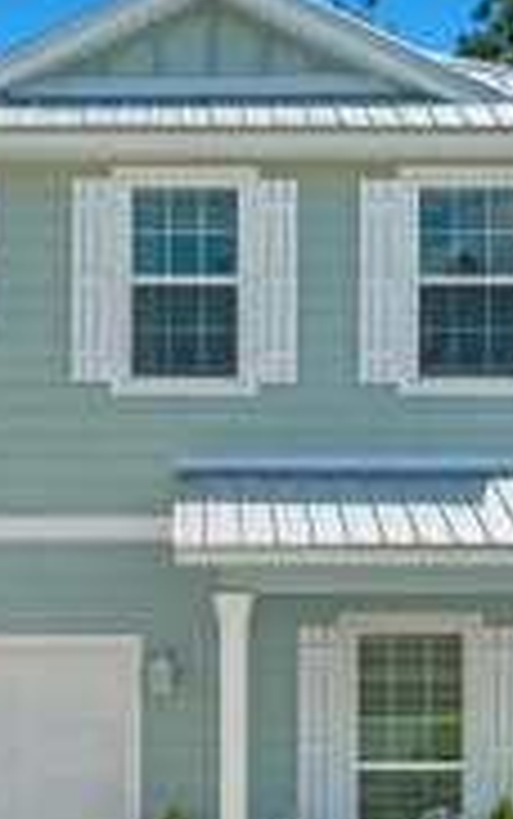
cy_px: 511
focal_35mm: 67
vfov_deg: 30.5
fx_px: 1496
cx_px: 225
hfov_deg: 19.4
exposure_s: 1/640
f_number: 5
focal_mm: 12.29
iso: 100
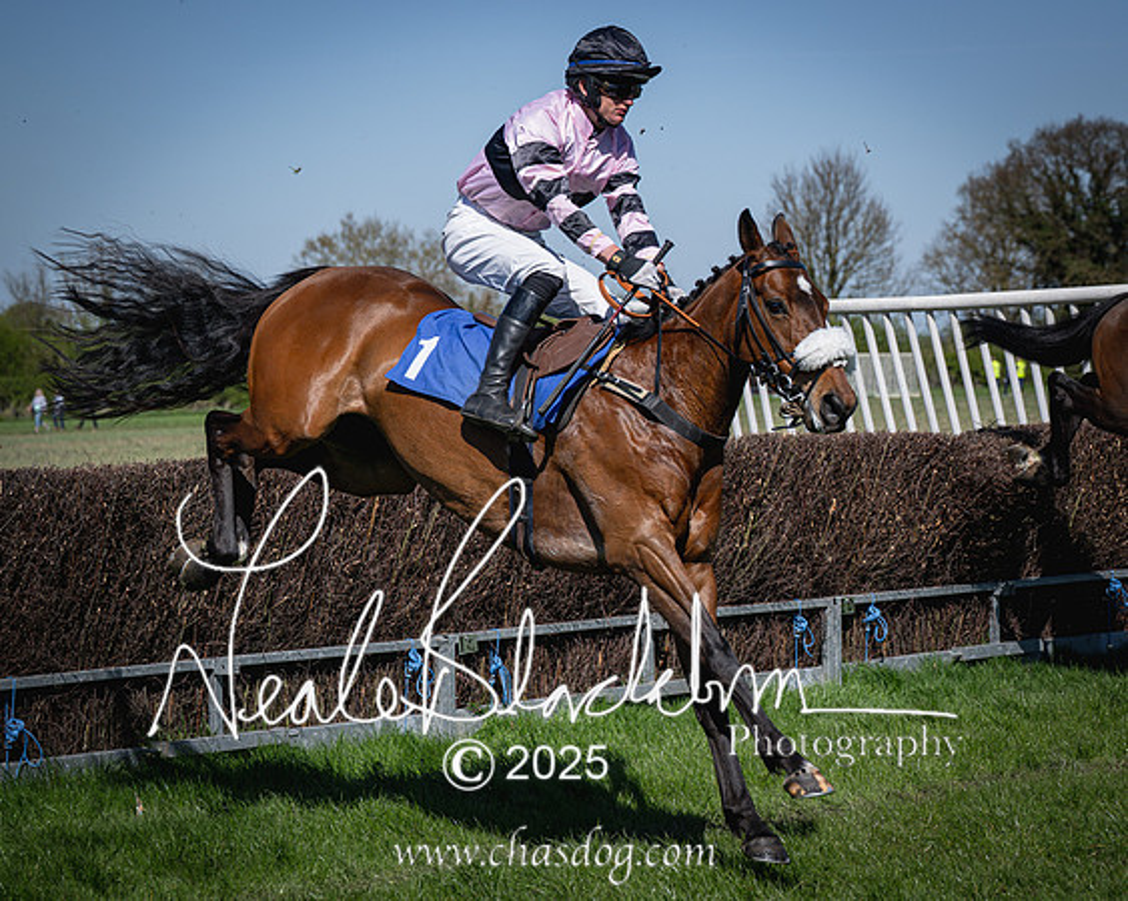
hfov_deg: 16.9
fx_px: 3774
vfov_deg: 13.6
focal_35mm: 113
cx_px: 823
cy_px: 392
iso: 110
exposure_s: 1/2000
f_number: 4
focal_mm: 70
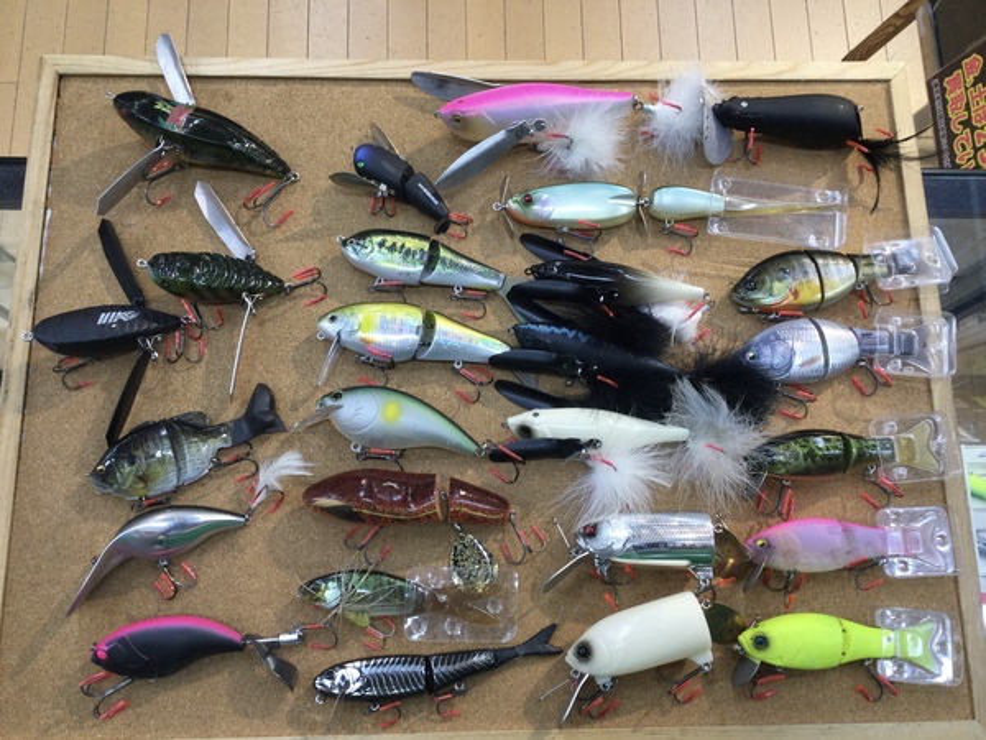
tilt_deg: -76.5
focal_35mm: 31
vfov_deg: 45.4
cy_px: 370
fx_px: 883
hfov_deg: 58.4
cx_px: 493
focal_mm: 3.3
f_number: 2.4
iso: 25
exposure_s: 1/30
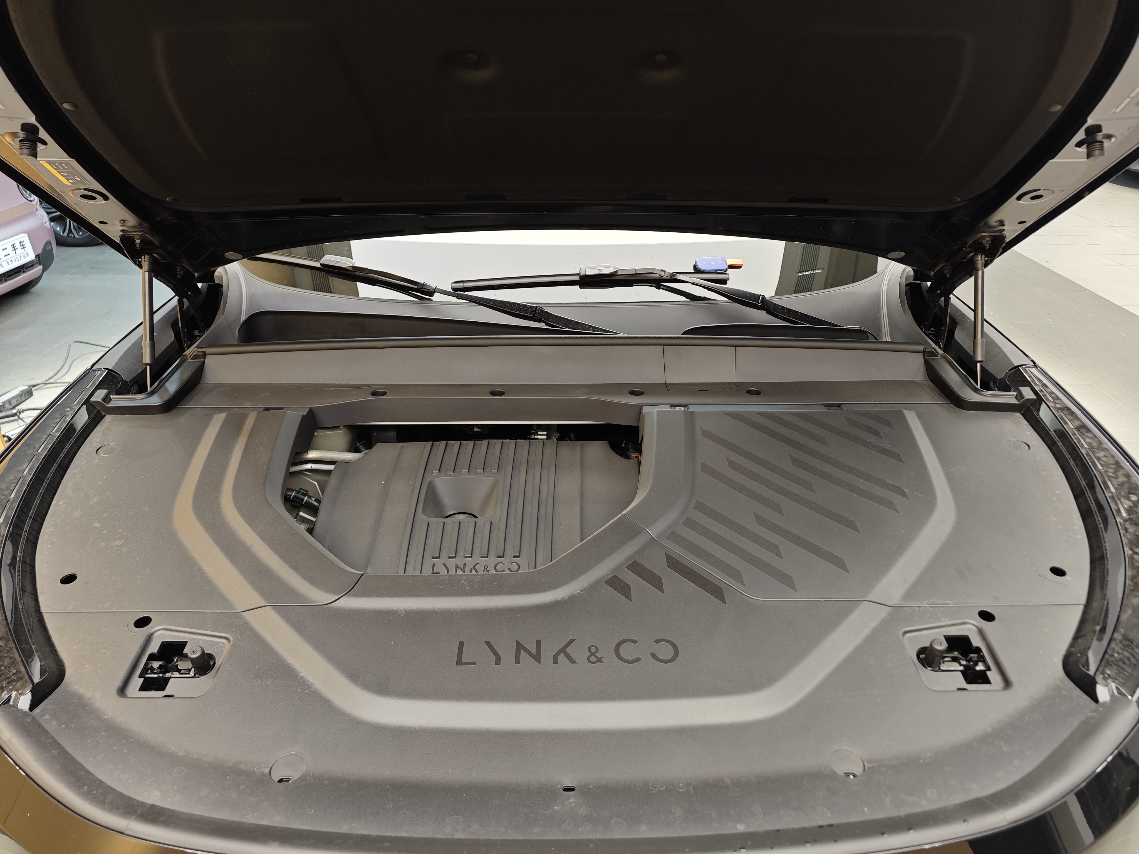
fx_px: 757
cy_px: 427
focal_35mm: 23
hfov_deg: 73.9
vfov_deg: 58.9
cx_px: 570
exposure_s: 1/50
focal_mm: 8.7
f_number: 1.9
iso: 400
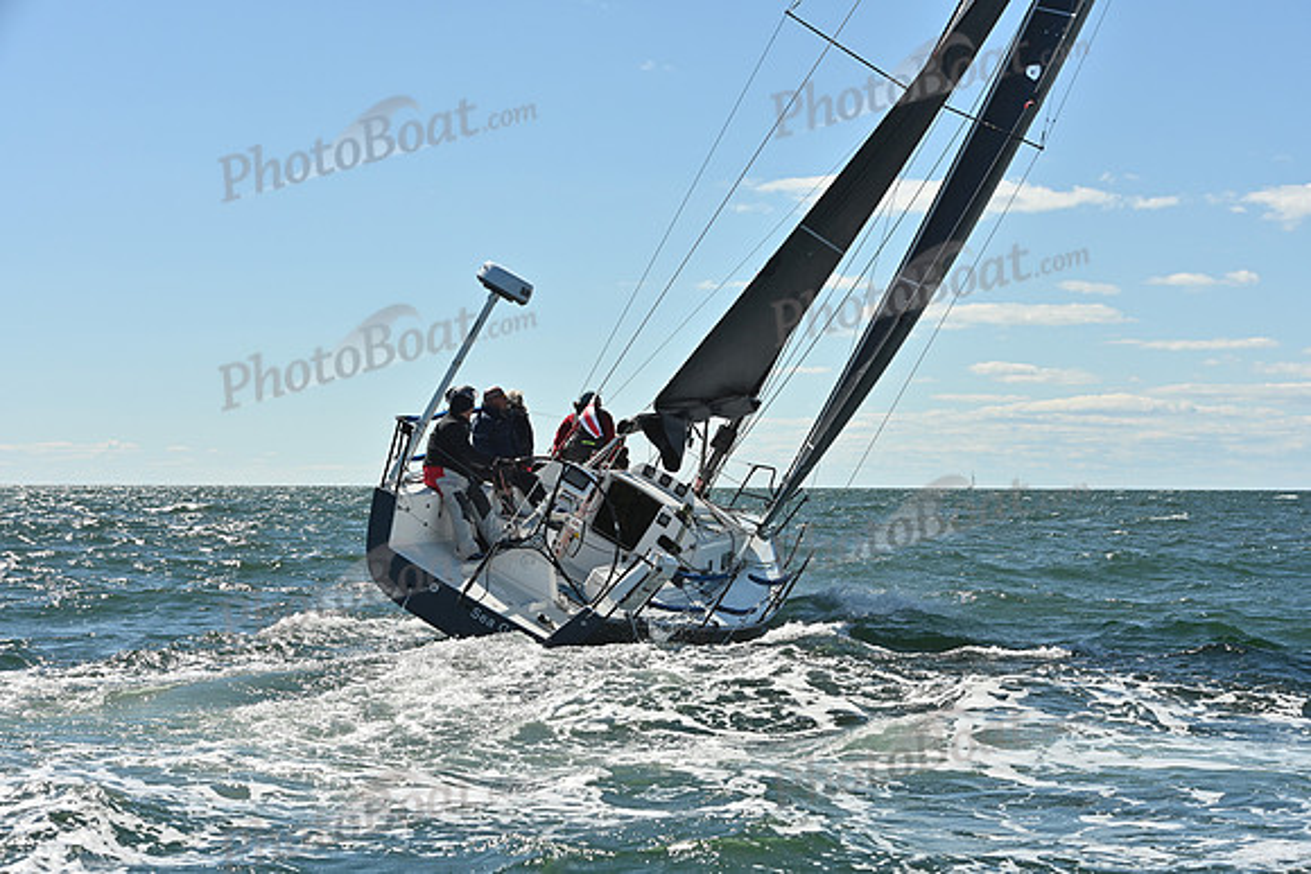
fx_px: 2550
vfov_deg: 19.5
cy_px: 437
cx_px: 656
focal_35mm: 70
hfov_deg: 28.8
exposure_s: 1/1250
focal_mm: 70
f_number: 9
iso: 320
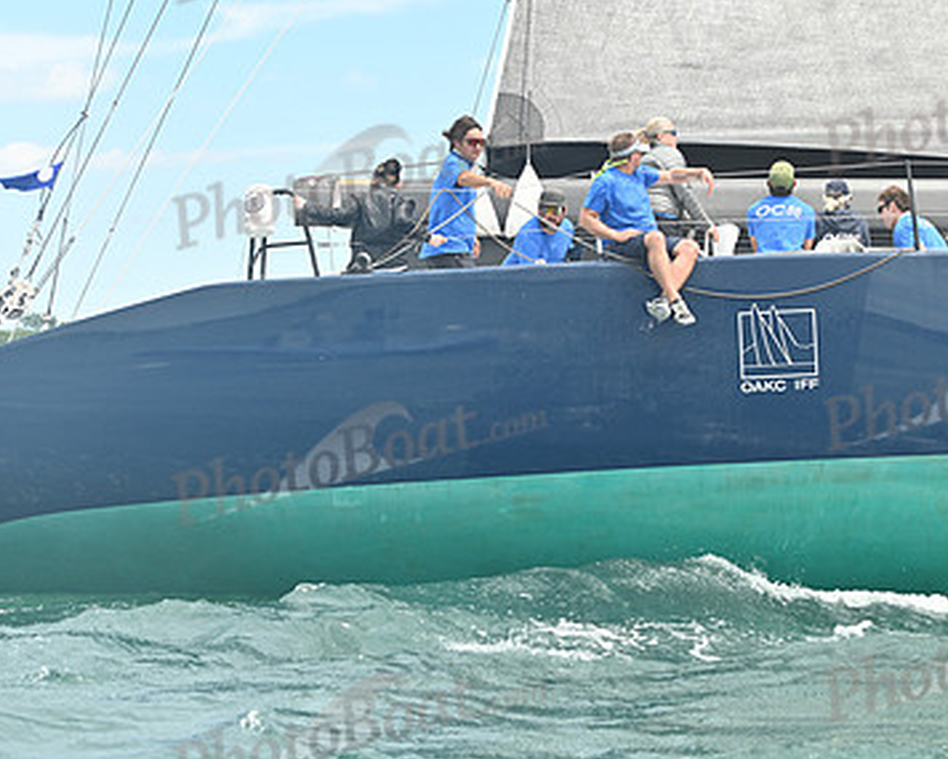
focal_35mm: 107
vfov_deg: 14.4
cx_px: 687
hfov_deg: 17.9
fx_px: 3003
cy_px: 281
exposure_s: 1/1250
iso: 250
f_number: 4.5
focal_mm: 70
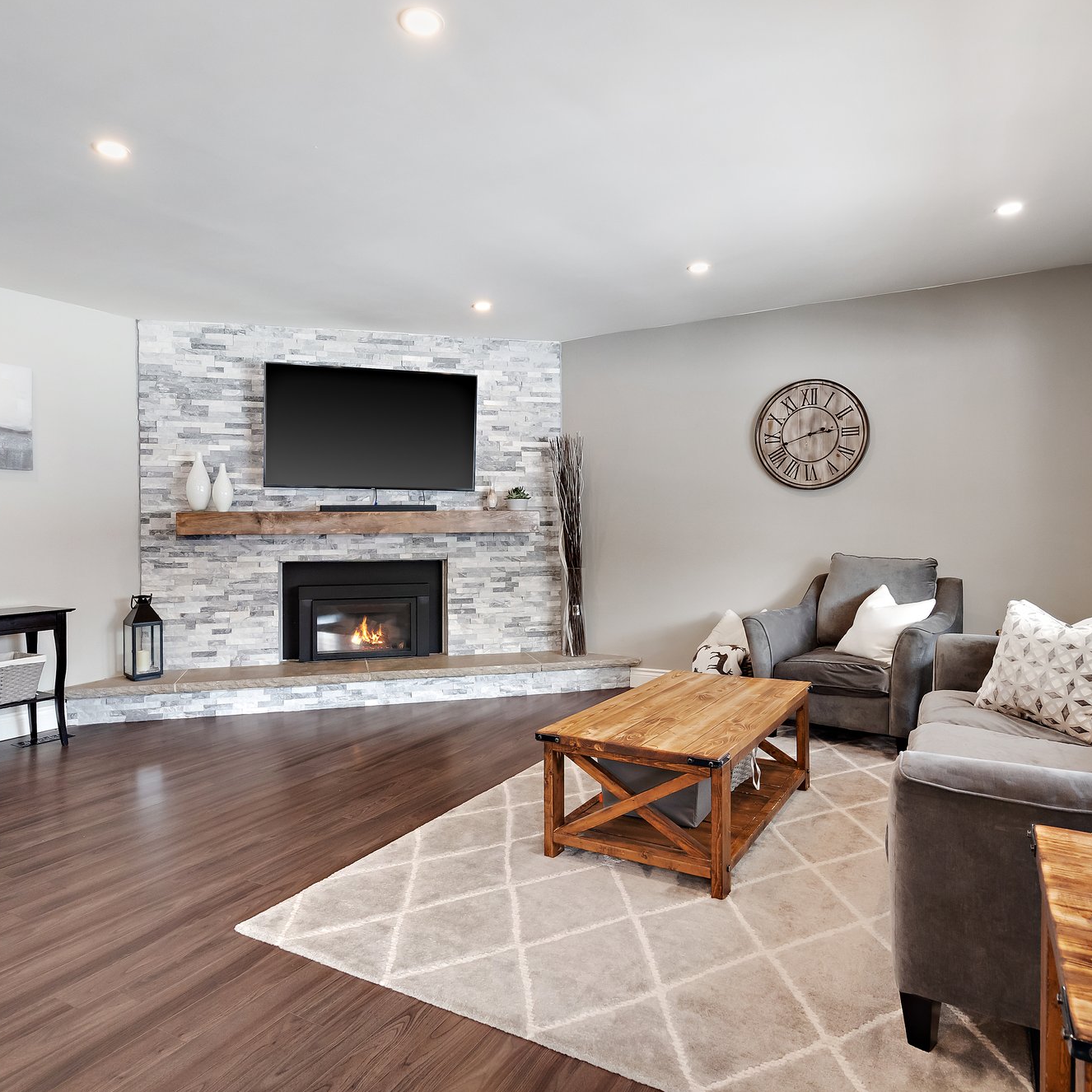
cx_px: 542
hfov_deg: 72.1
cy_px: 532
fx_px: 749
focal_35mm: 21
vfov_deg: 72.1
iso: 1600
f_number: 8
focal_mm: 16
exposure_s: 1/4
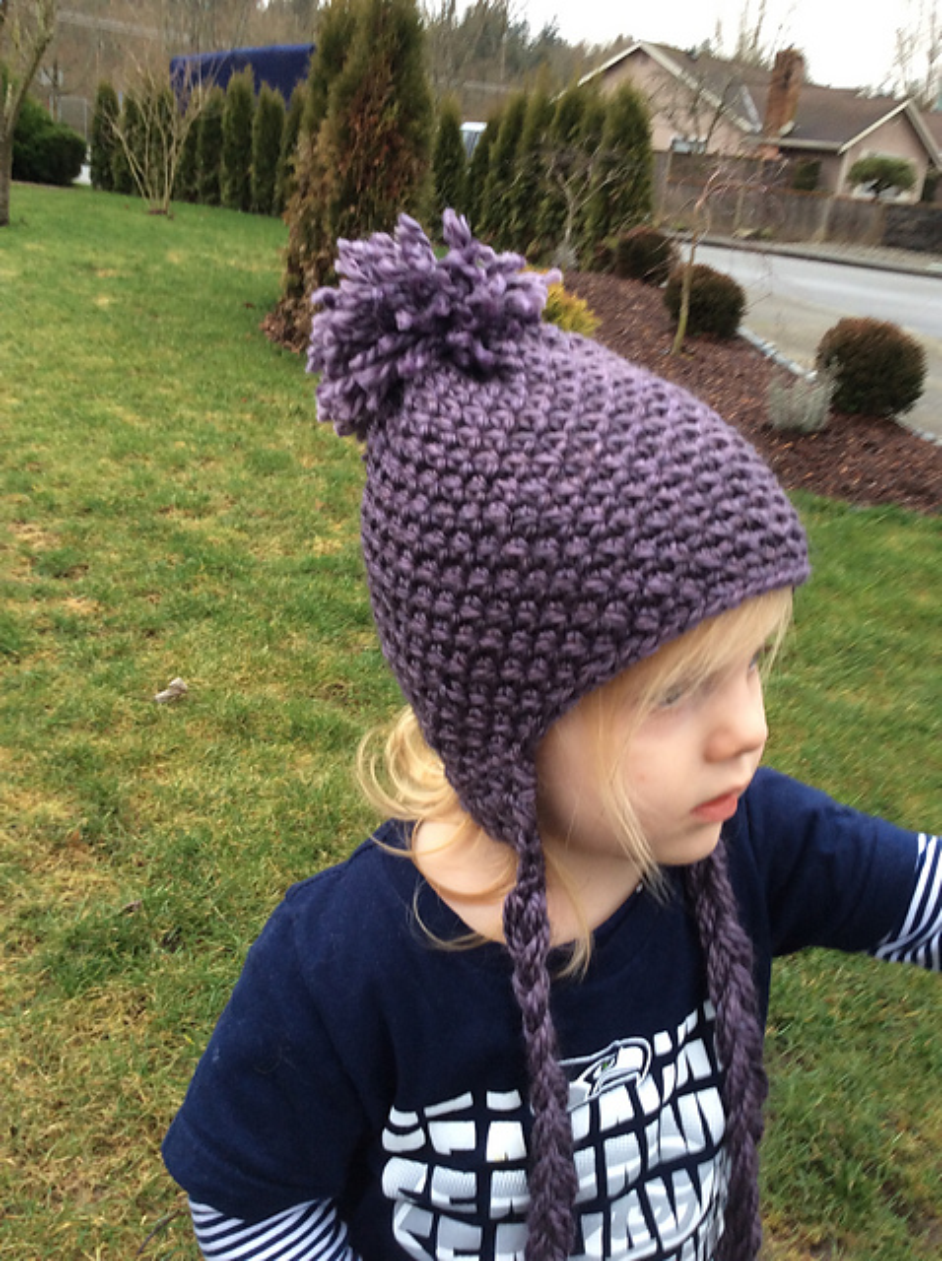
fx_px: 1201
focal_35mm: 33
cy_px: 630
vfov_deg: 55.4
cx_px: 471
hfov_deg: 42.8
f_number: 2.4
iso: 40
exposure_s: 1/40
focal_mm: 3.3
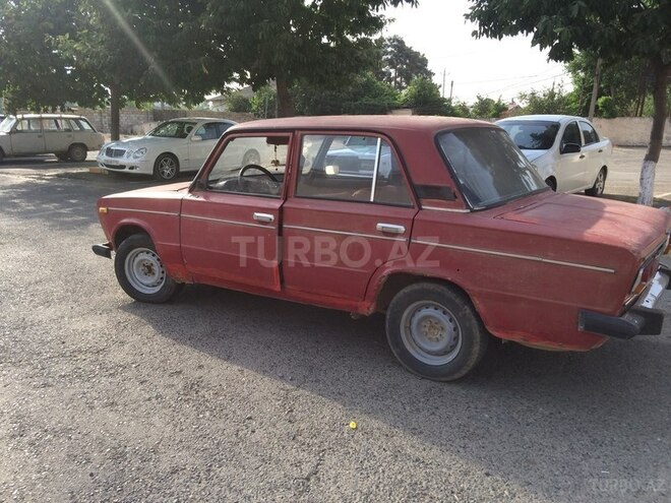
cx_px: 336
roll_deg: +0.7
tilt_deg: -11.8
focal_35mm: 29
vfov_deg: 48.2
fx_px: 562
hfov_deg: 61.7
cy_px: 252
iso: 32
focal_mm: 4.15
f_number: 2.2
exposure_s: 1/746
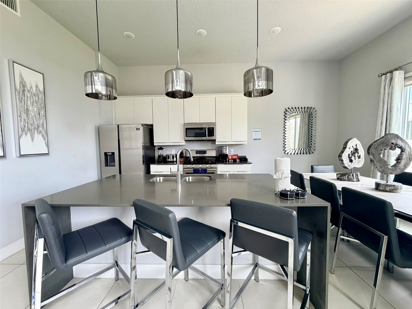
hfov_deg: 102.1
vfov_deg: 85.7
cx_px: 206
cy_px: 154
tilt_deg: -3.3
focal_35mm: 14
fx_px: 167
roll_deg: +2.1
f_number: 2.2
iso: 160
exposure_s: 1/120
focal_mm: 2.22
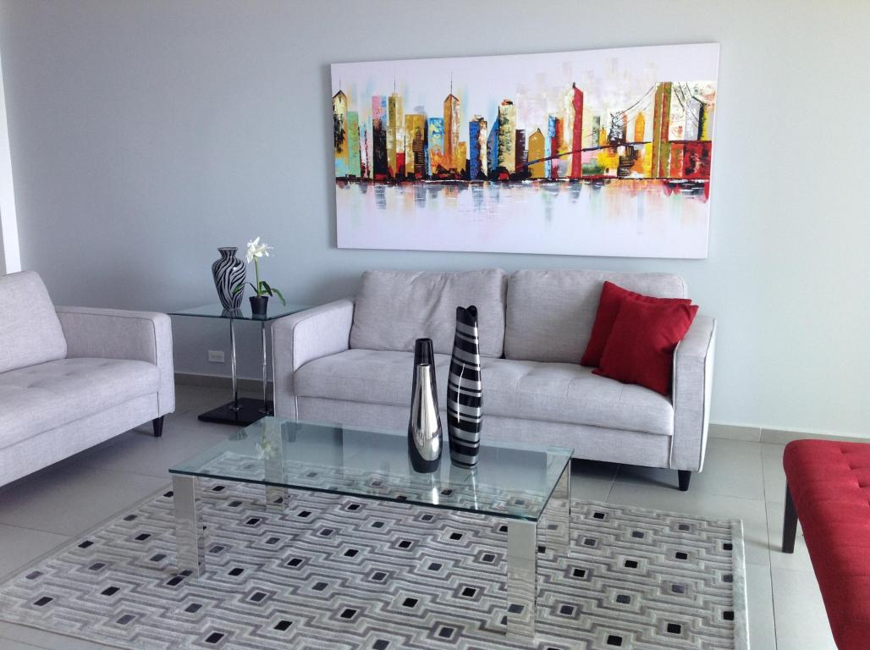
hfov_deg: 52.7
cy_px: 325
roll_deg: +0.4
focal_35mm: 35
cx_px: 435
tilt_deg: -5.0
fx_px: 878
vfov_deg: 40.6
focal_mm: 4.28
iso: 50
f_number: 2.4
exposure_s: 1/17
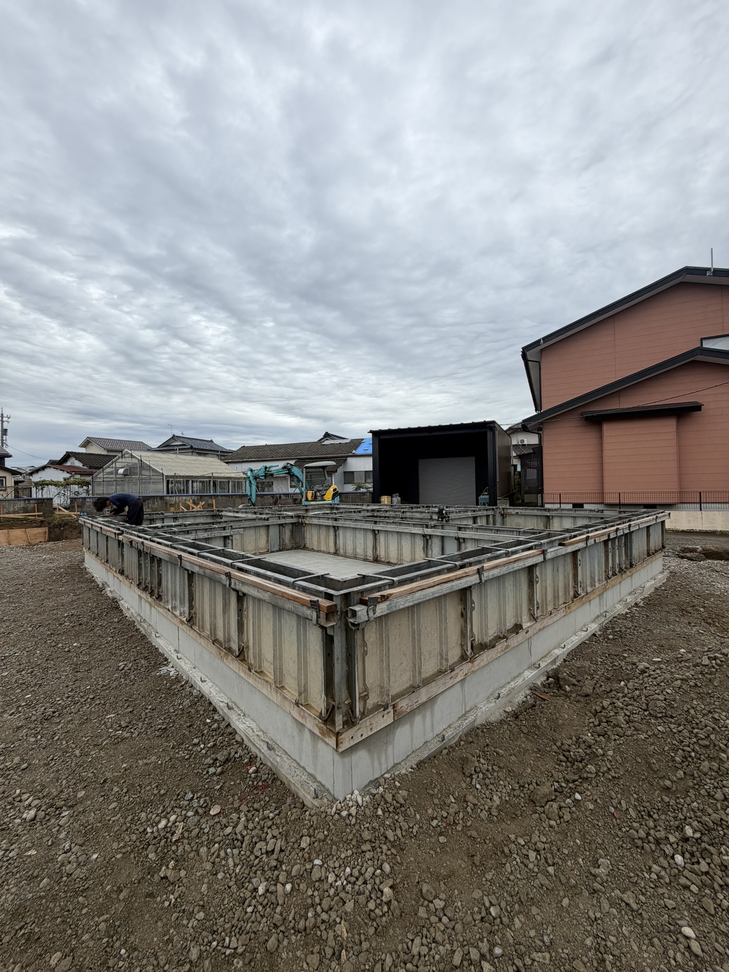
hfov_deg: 85.7
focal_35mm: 14
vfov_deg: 102.1
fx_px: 393
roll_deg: +1.2
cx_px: 364
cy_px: 486
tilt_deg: +2.6
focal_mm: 2.22
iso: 32
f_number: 2.2
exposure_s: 1/770
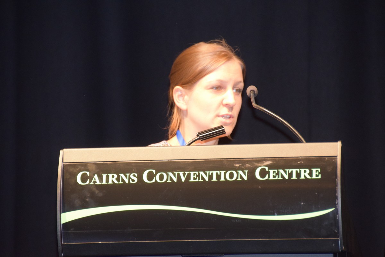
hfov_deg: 6.9
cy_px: 128
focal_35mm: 300
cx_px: 192
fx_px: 3208
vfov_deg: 4.6
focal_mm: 200
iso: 2500
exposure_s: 1/60
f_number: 5.6
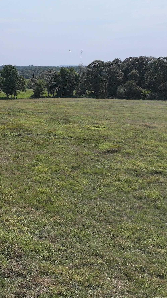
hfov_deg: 27.5
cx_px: -41
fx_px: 291
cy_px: 143
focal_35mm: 37
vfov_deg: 54.0
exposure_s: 1/4000
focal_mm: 12.29
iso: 170
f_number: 2.8
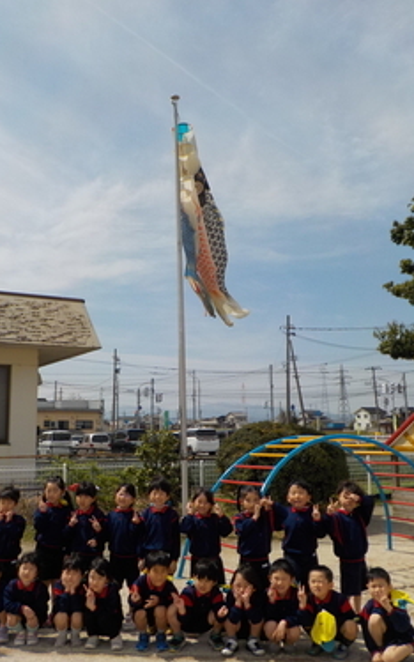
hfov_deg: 37.2
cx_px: 182
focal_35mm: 34
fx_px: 613
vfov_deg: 56.7
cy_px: 338
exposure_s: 1/640
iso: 125
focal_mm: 4.1
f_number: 6.6
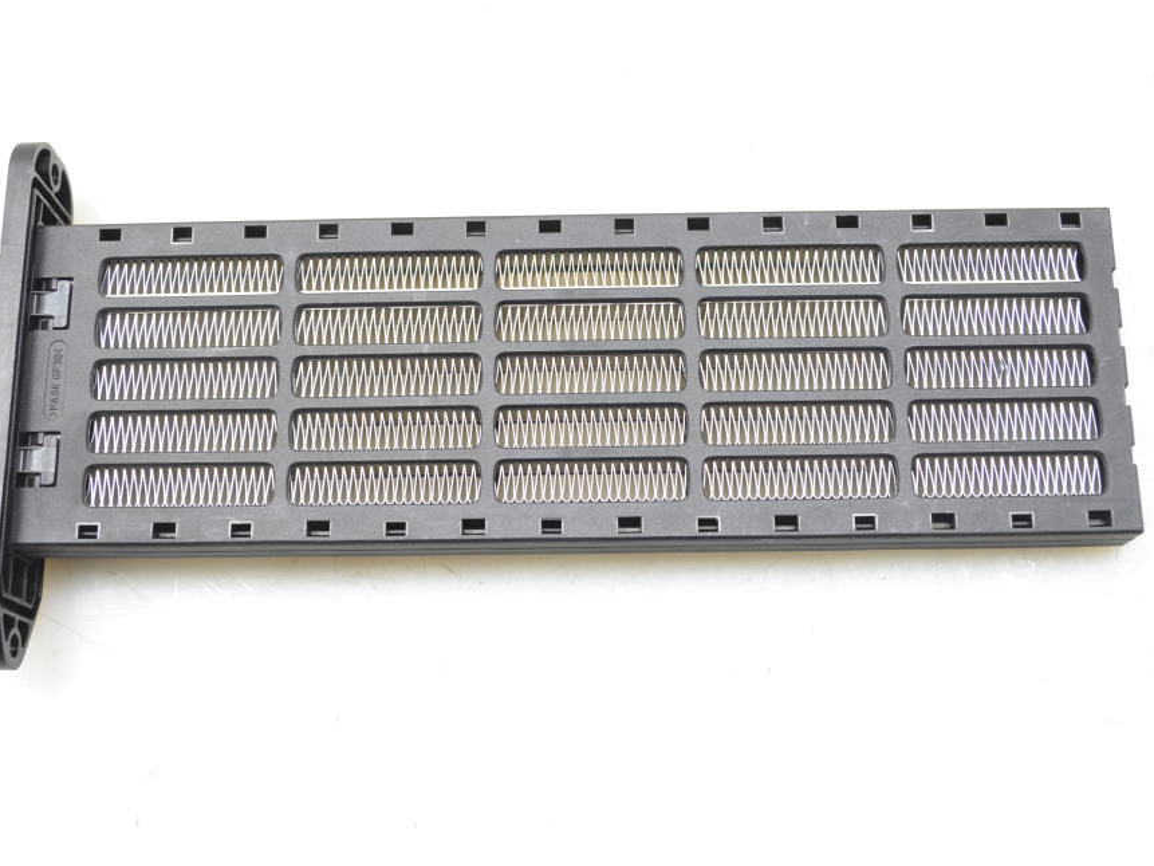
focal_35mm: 48
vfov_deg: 30.3
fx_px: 1600
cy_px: 449
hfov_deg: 39.6
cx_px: 546
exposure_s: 1/160
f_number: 6.3
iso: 2500
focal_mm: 28
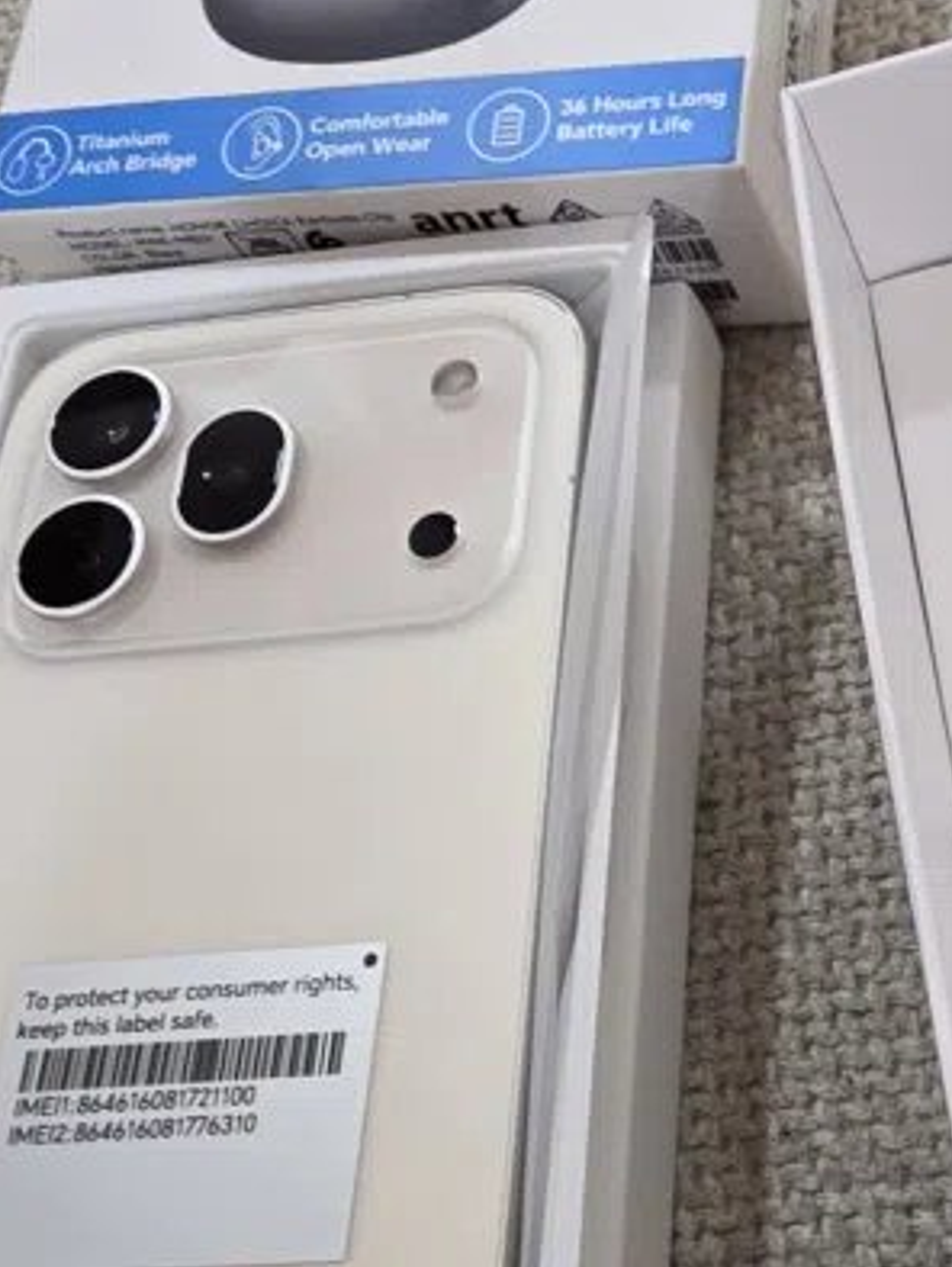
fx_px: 1648
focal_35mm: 45
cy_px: 584
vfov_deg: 42.0
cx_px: 920
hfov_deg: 30.3
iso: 400
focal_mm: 2.2
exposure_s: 1/50
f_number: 2.2
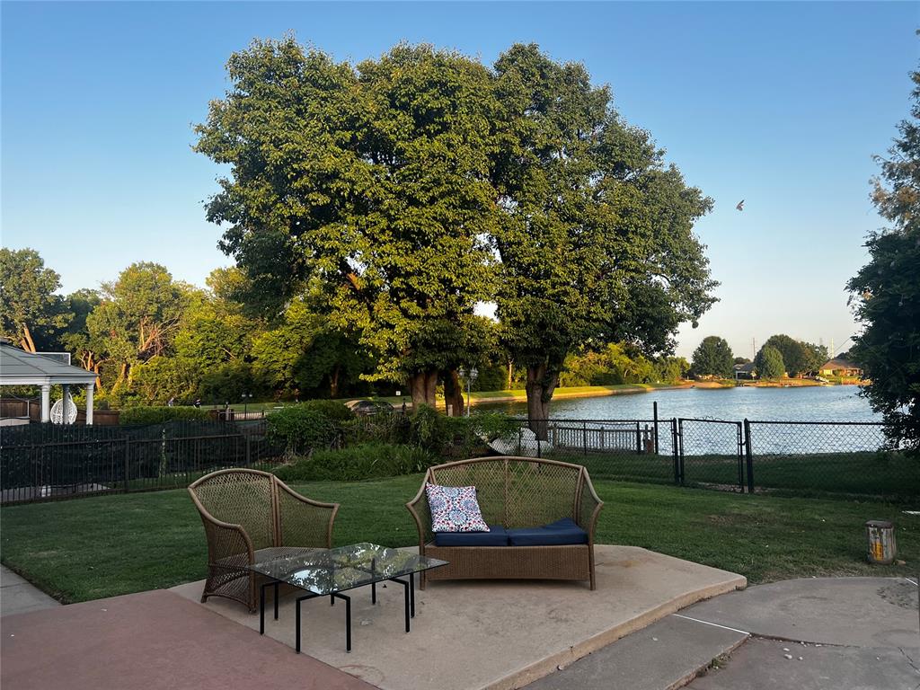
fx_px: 691
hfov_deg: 67.3
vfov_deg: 53.1
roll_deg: +1.7
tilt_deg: +2.5
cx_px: 460
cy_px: 345
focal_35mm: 26
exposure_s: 1/718
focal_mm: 5.7
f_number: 1.5
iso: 50
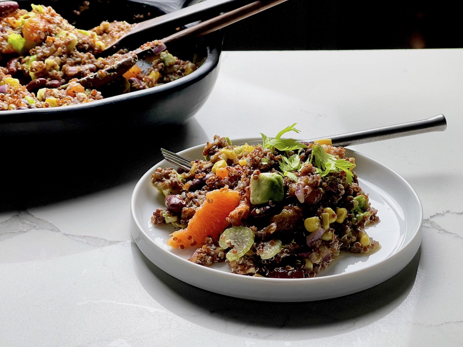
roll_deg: -0.3
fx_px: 936
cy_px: 161
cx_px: 221
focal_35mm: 70
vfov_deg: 21.0
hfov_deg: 27.8
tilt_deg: -26.9
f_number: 2.2
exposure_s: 1/120
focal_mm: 7.5
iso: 100
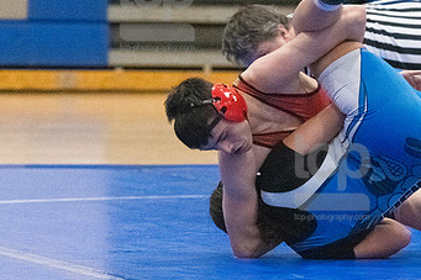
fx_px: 5073
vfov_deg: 3.2
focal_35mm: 434
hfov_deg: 4.7
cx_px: 332
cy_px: 178
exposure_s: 1/1600
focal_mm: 170
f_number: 4.5
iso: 10000
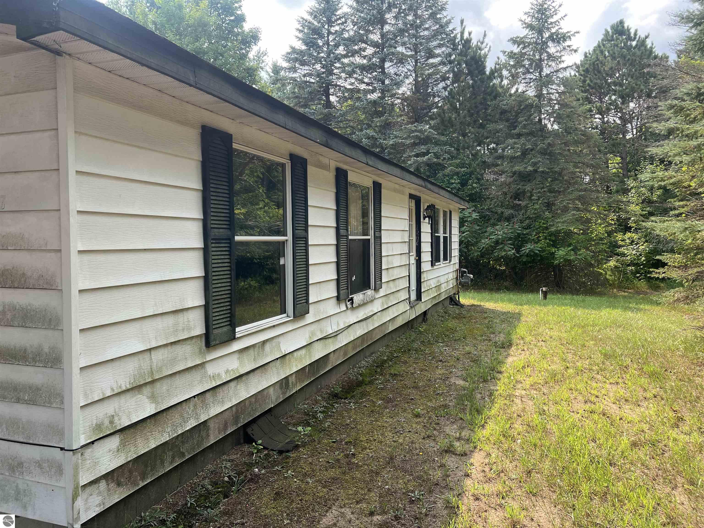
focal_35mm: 26
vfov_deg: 53.1
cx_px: 352
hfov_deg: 67.3
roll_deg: +0.9
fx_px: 529
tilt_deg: -2.1
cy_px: 264
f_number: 1.5
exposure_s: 1/932
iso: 50
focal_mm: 5.7
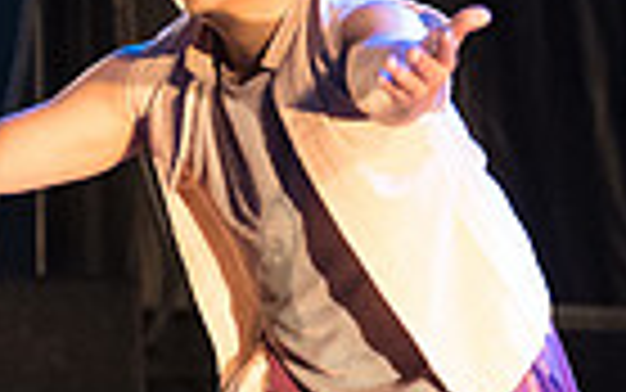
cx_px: 275
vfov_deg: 5.3
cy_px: 264
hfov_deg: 8.5
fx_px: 4216
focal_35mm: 247
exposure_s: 1/250
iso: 5000
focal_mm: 58
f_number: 2.8
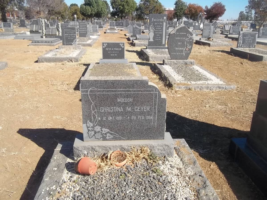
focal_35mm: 32
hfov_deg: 56.8
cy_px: 100
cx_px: 134
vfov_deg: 44.2
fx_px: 247
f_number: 5.5
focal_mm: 5.7
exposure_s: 1/320
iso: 80
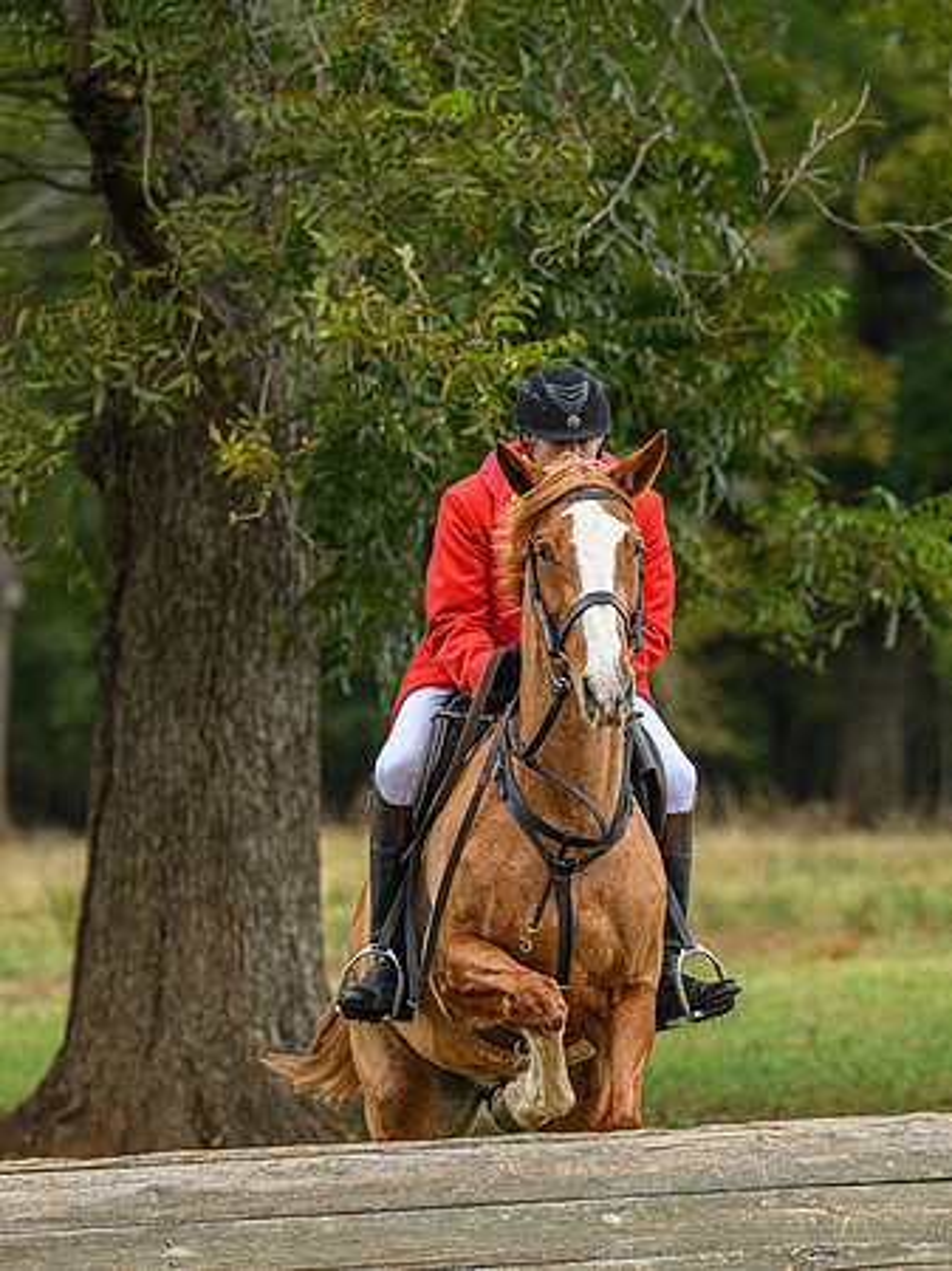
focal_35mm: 268
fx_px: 9820
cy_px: 714
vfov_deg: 7.4
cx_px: 713
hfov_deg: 5.5
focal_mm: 165
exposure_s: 1/640
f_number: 3.5
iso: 800
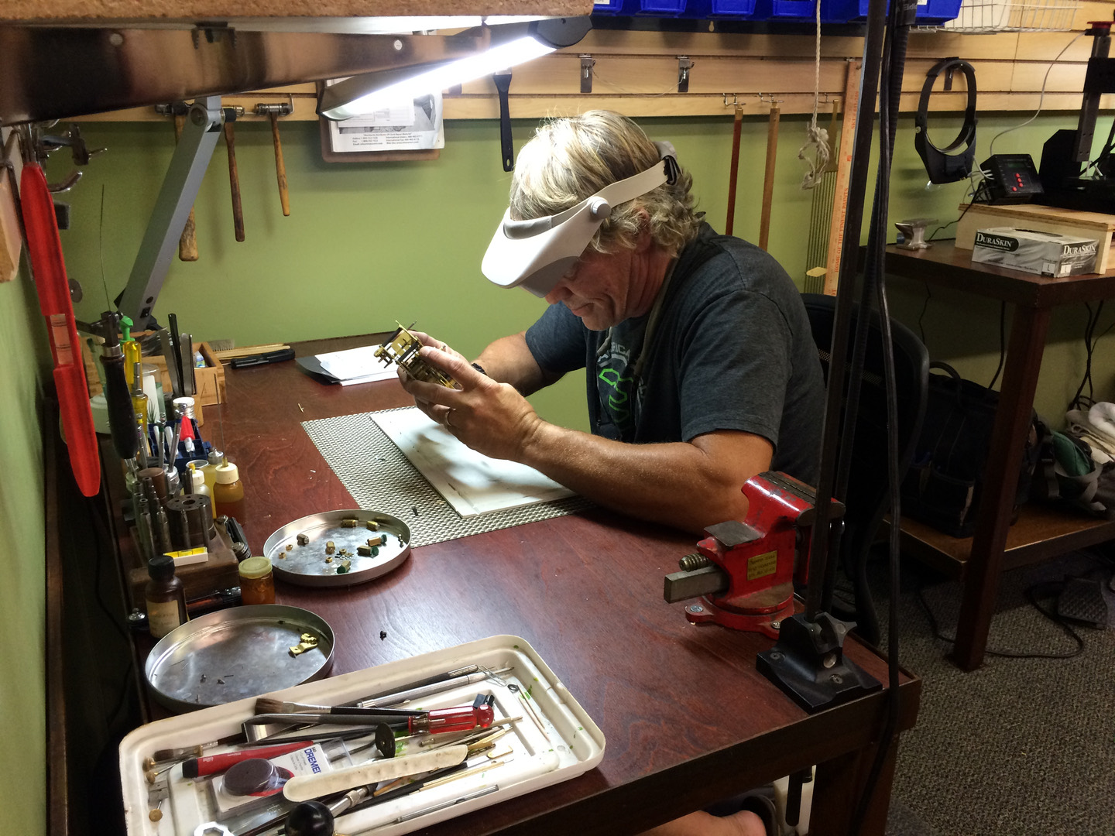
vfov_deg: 48.2
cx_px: 558
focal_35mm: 29
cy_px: 418
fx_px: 934
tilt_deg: -20.5
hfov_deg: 61.7
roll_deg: -0.5
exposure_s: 1/30
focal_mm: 4.15
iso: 50
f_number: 2.2
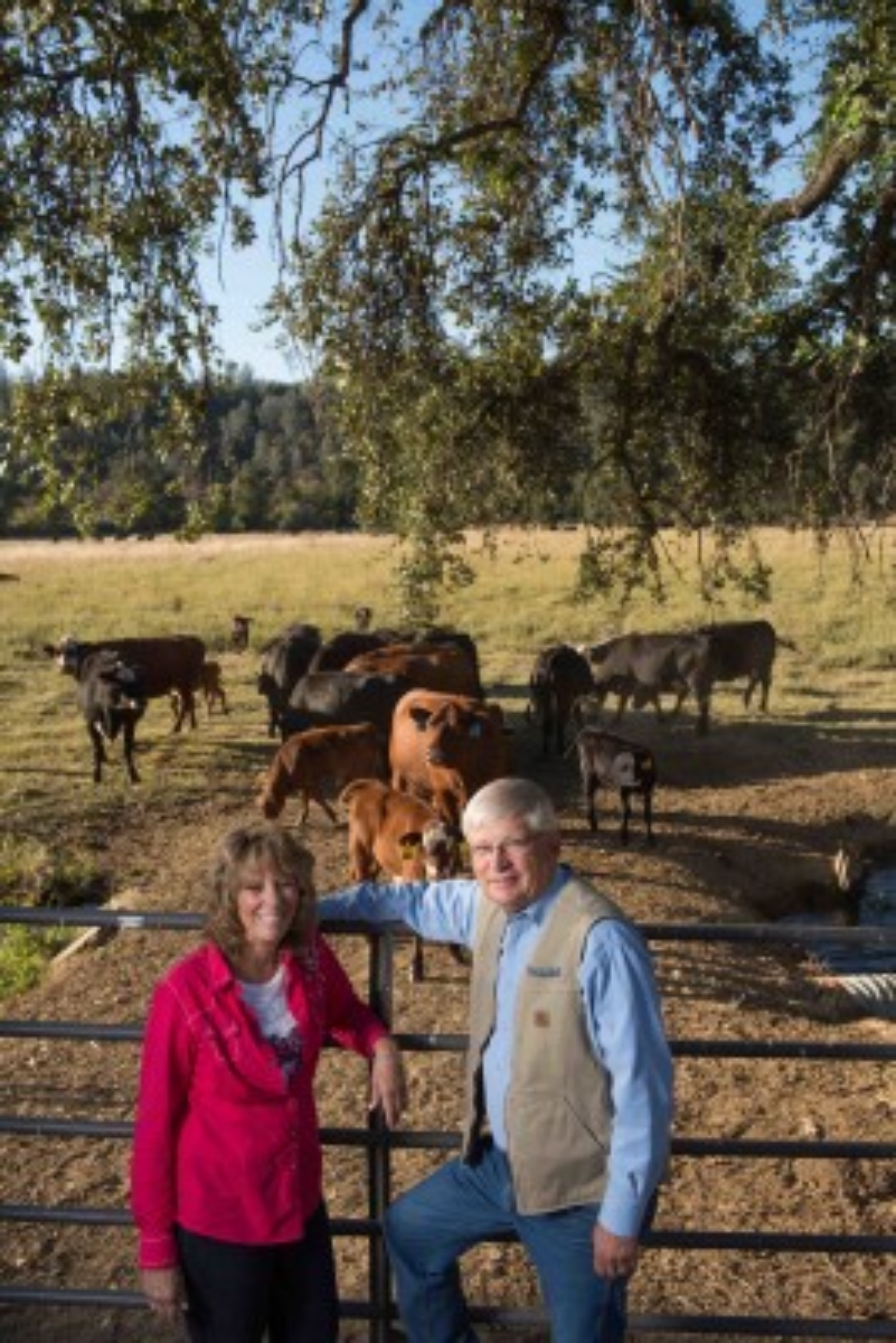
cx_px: 448
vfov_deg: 58.7
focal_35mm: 32
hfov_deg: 41.1
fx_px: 1194
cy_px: 672
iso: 200
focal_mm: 32
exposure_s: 1/250
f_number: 5.6
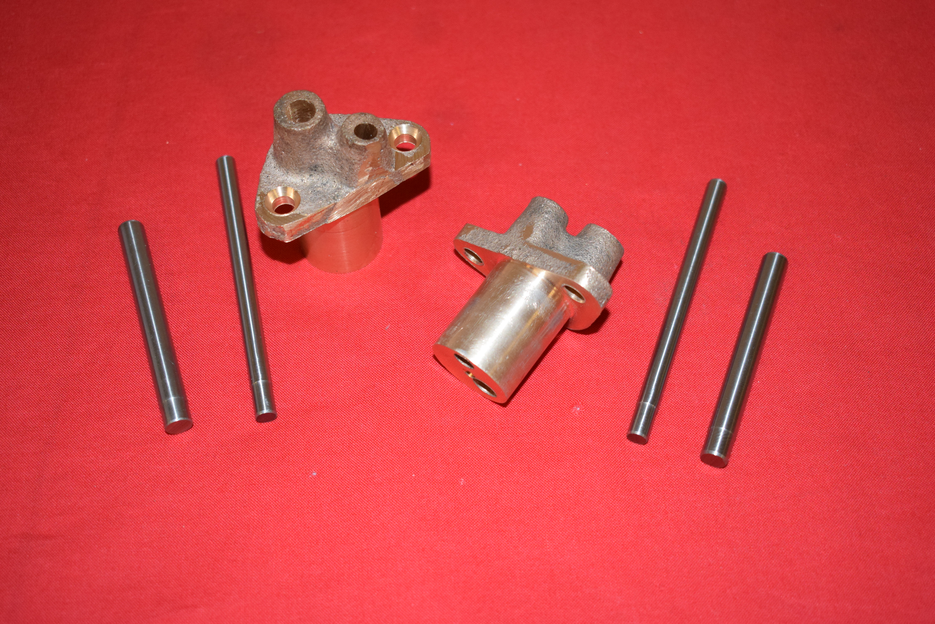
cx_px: 468
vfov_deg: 28.1
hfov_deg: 41.1
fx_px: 1247
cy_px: 312
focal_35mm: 48
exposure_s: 1/200
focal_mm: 32
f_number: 5
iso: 1250
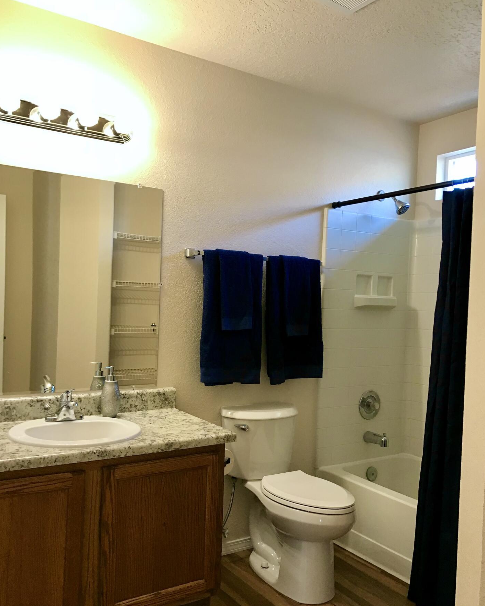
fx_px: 556
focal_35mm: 31
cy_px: 327
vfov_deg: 57.1
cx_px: 245
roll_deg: -1.1
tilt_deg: -2.9
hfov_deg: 47.1
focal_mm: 3.99
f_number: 1.8
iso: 32
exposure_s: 1/30
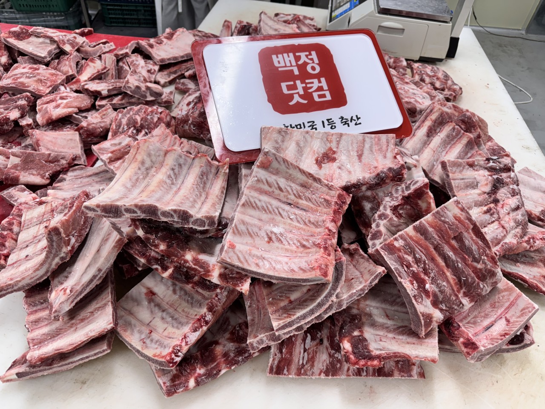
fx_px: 378
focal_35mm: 24
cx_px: 272
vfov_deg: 56.8
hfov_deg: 71.6
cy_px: 204
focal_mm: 6.76
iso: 64
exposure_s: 1/120
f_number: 1.78
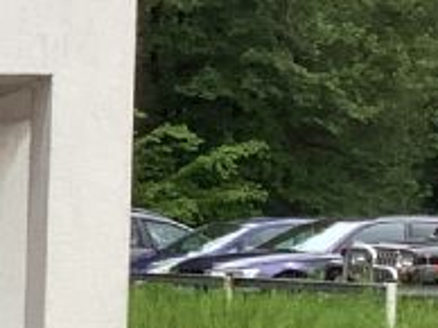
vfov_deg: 7.1
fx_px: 2591
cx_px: -795
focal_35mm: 205
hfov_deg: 8.4
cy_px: 471
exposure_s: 1/316
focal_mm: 3.3
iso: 25
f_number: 2.4
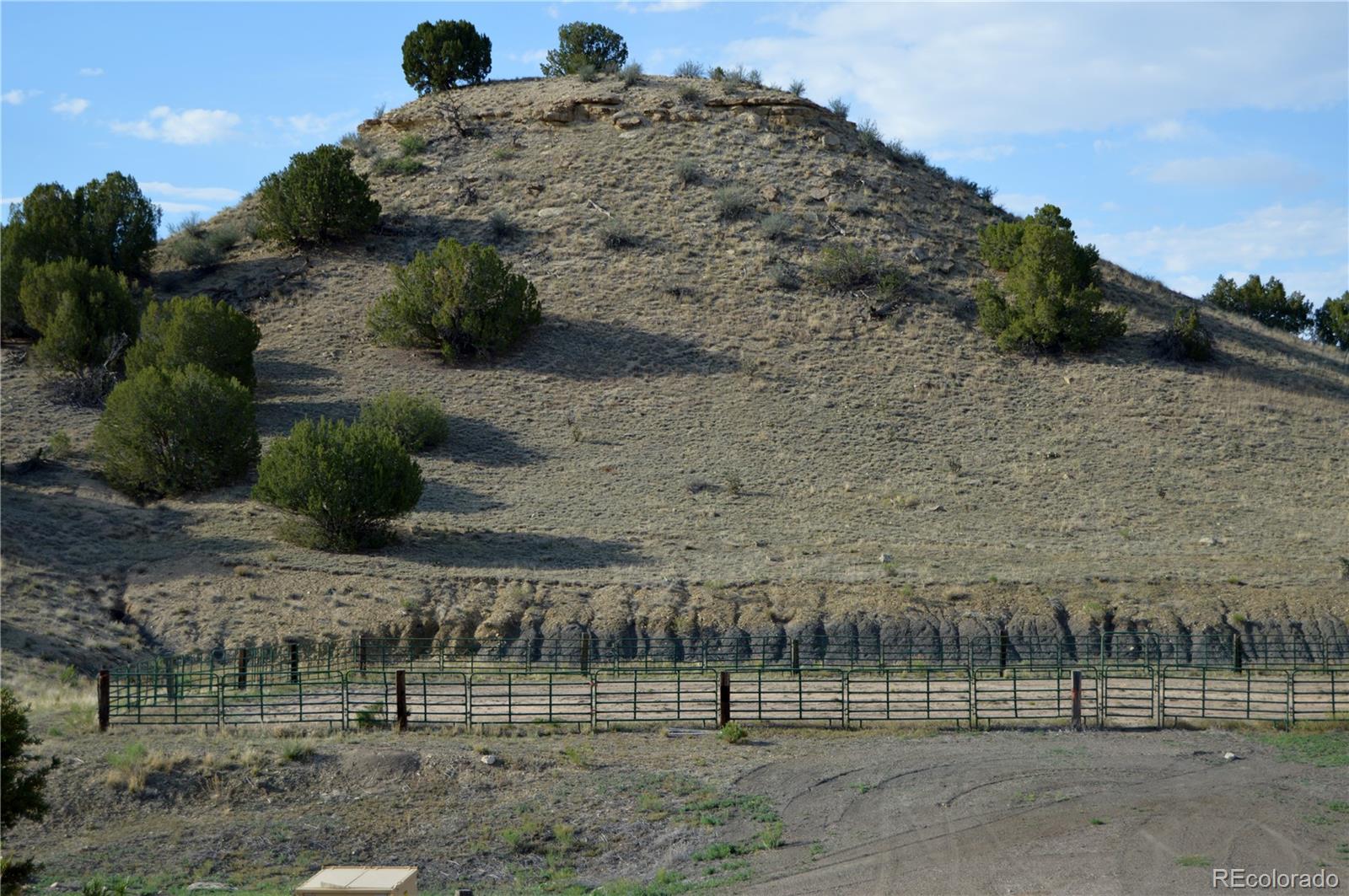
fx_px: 2583
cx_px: 674
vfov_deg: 19.7
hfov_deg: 29.3
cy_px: 448
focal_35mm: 69
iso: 100
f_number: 5.3
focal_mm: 46
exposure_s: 1/400
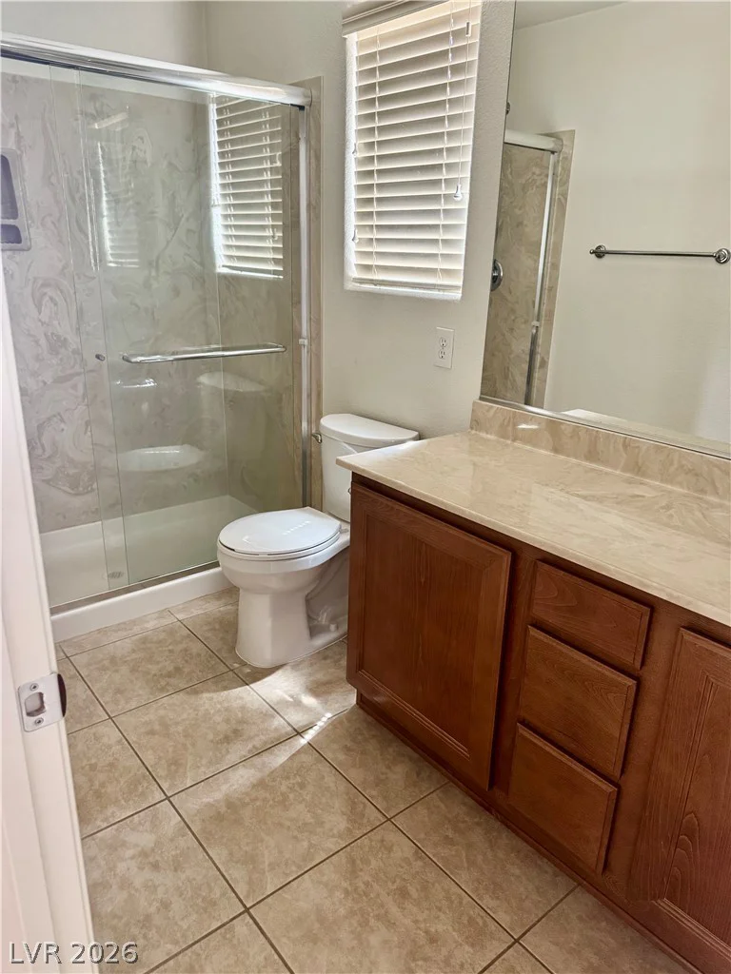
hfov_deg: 56.8
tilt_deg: -18.8
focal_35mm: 24
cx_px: 366
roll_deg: -1.1
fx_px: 676
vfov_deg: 71.6
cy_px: 487
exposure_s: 1/60
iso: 400
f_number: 1.78
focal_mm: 6.76
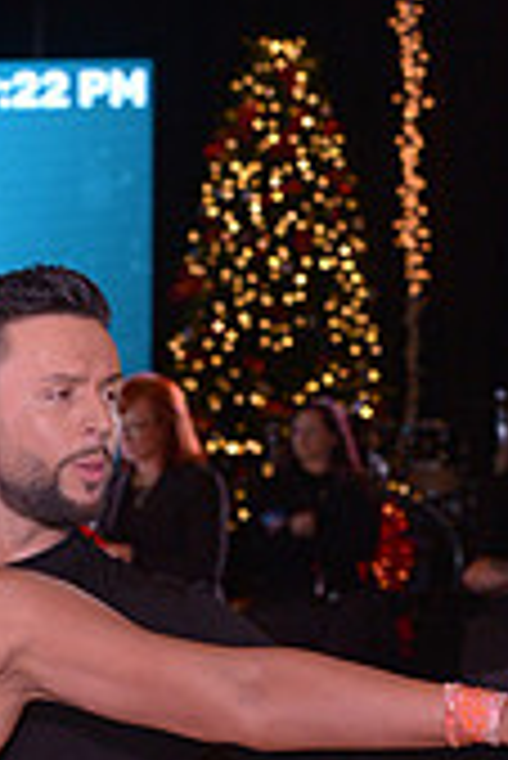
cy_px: 1147
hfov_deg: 5.7
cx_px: -79
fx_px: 5069
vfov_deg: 8.4
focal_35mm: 240
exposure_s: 1/200
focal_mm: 70
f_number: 5.6
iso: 1250
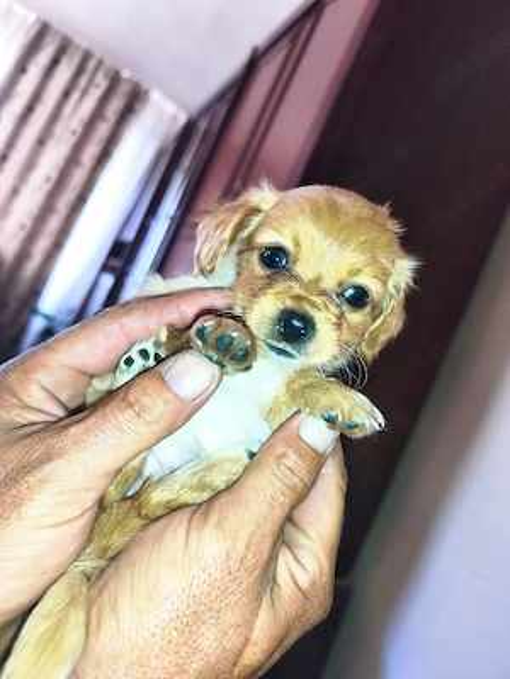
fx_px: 452
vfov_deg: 73.9
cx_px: 255
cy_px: 340
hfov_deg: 58.9
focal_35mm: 23
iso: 200
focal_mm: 6.14
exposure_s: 1/50.3
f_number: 1.65
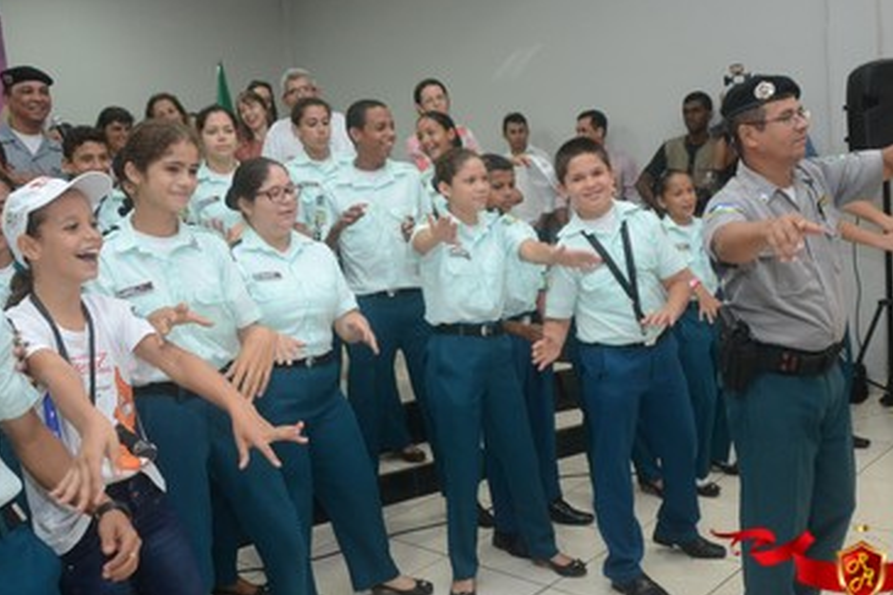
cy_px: 316
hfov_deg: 51.8
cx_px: 494
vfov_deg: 35.9
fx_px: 917
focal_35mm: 37
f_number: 3.5
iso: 1600
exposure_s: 1/125
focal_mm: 20
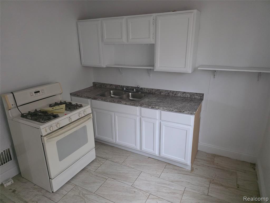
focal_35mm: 23
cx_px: 135
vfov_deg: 58.9
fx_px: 179
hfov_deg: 73.9
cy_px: 102
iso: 2000
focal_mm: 6.3
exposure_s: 1/120
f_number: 1.7
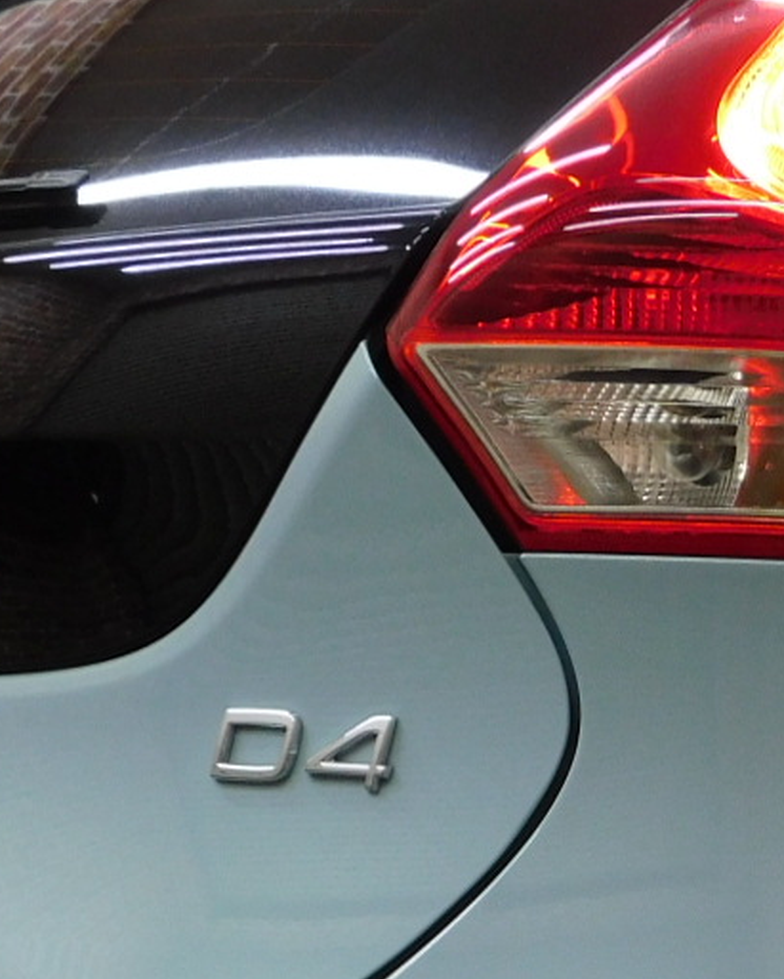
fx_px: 2028
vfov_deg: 25.9
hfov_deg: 21.6
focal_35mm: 70
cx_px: 612
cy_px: 952
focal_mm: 4
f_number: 3
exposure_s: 1/30
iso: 180
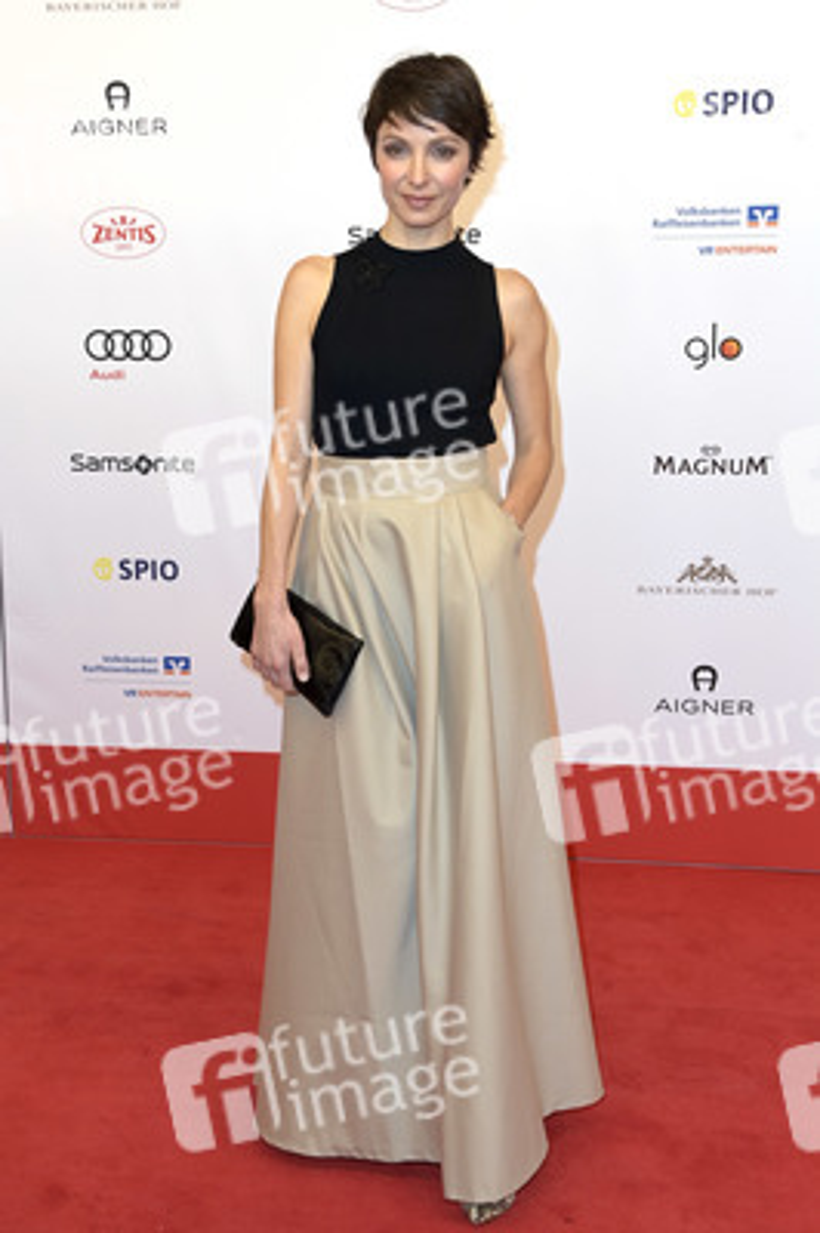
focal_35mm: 45
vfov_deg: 43.6
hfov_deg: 29.8
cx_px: 410
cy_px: 616
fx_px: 1540
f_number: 6.3
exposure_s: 1/250
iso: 400
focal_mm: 45
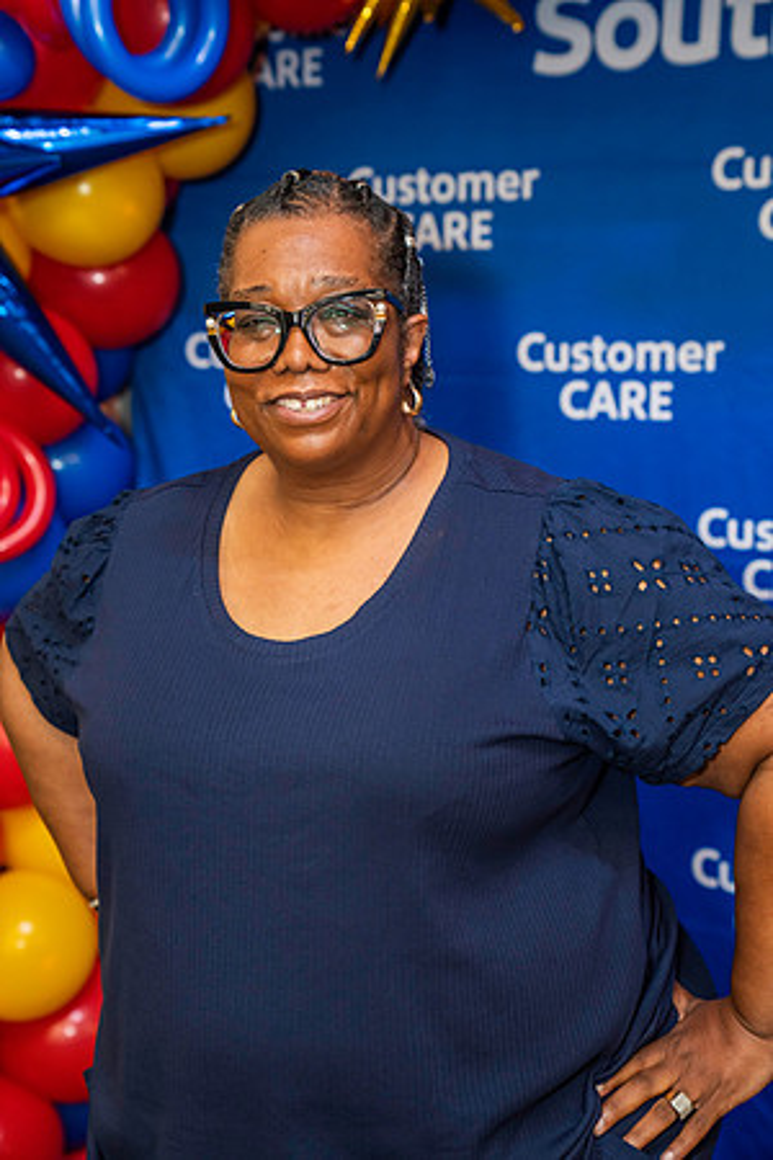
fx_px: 1965
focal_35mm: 61
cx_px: 386
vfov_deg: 32.9
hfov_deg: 22.3
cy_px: 580
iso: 2000
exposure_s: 1/160
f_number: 4
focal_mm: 61
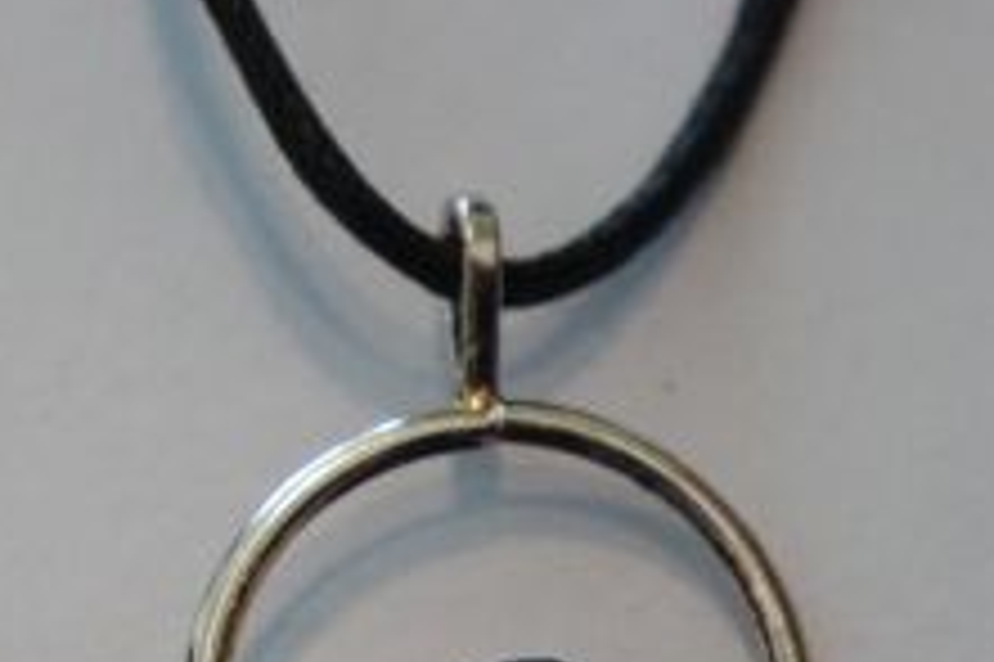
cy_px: 540
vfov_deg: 6.6
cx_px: 571
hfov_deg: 9.9
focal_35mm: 209
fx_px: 5766
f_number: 5.6
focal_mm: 50
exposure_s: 1/80
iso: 800
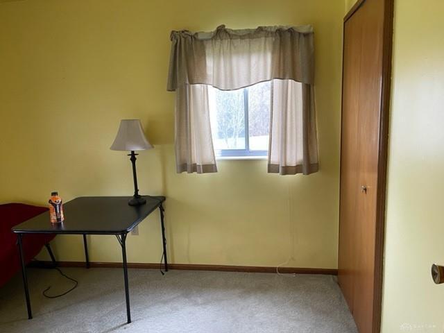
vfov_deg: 53.1
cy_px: 166
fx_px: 333
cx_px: 222
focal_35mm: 26
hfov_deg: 67.3
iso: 100
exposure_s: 1/60
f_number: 1.6
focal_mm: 5.1
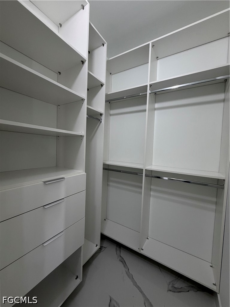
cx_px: 115
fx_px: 124
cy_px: 154
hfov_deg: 85.7
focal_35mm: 14
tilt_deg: -4.0
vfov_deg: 102.1
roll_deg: -1.5
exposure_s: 1/120
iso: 200
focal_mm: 2.22
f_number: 2.2
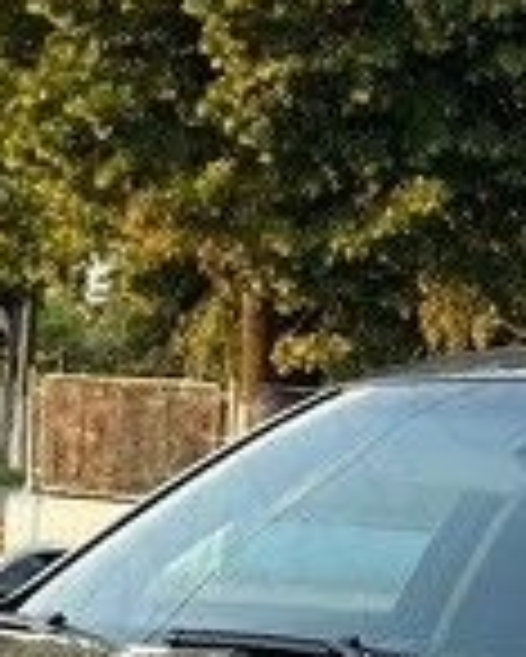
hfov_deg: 8.9
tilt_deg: -4.7
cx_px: 369
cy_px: 698
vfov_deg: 11.0
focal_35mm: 174
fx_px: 3382
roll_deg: -3.5
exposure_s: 1/211
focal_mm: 4.2
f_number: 1.6
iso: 32
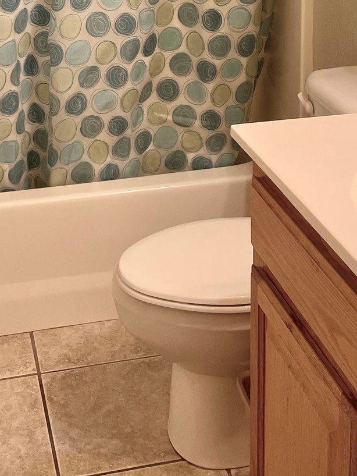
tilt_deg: -9.5
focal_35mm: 61
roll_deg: +0.6
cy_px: -58
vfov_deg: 28.5
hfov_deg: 23.9
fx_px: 838
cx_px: 102
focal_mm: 4.2
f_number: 1.6
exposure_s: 1/120
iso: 125
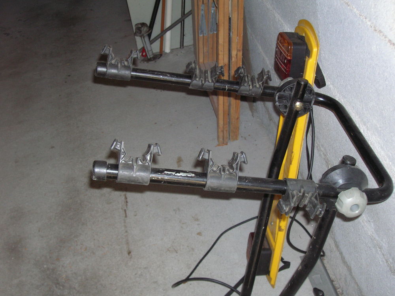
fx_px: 616
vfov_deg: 27.0
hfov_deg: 35.5
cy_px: 148
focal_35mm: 54
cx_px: 198
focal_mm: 9
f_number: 3.4
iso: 101
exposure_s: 1/60.1
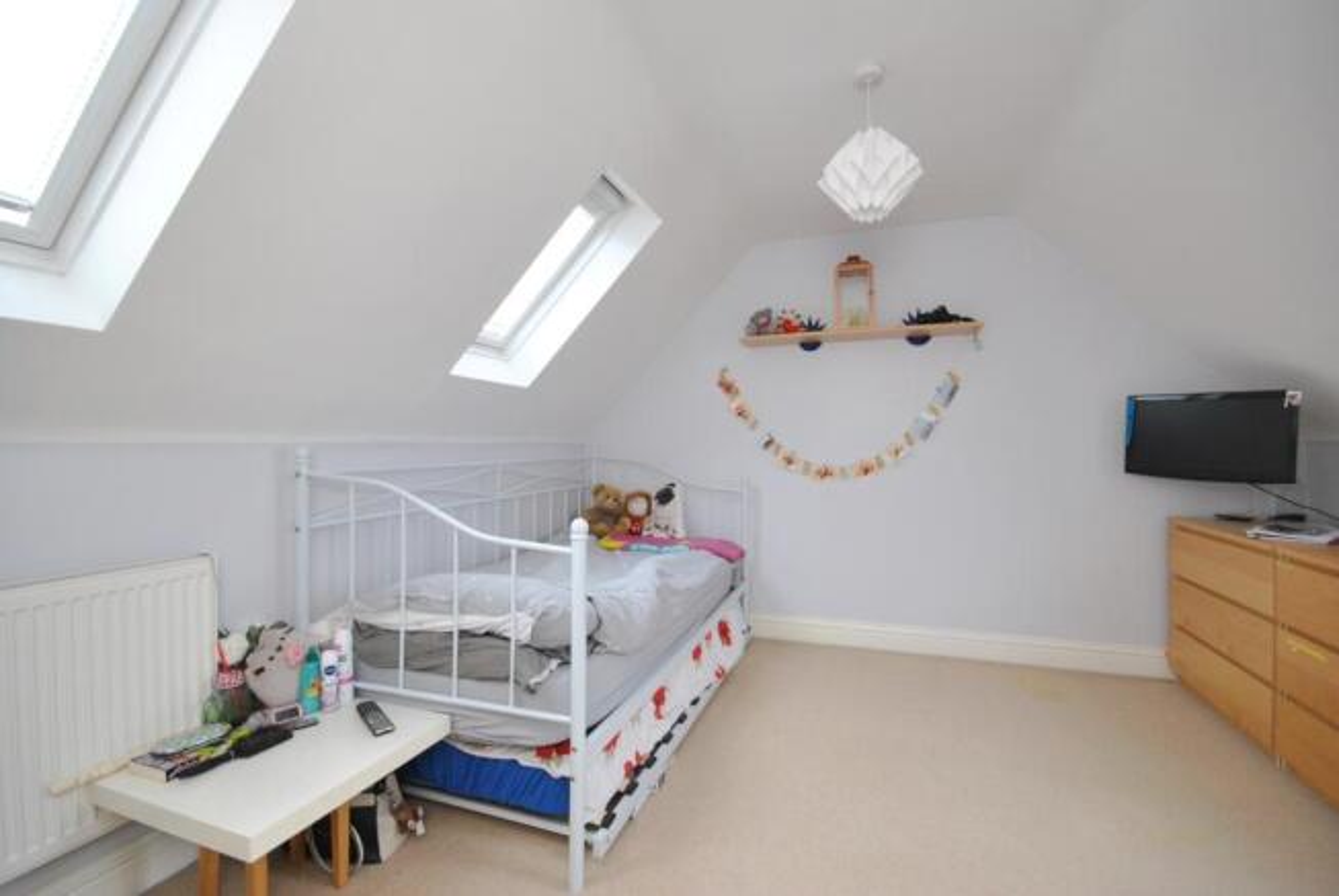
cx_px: 670
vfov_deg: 77.5
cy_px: 448
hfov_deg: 100.3
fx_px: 559
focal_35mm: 15
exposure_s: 1/4
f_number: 8
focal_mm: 10
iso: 400
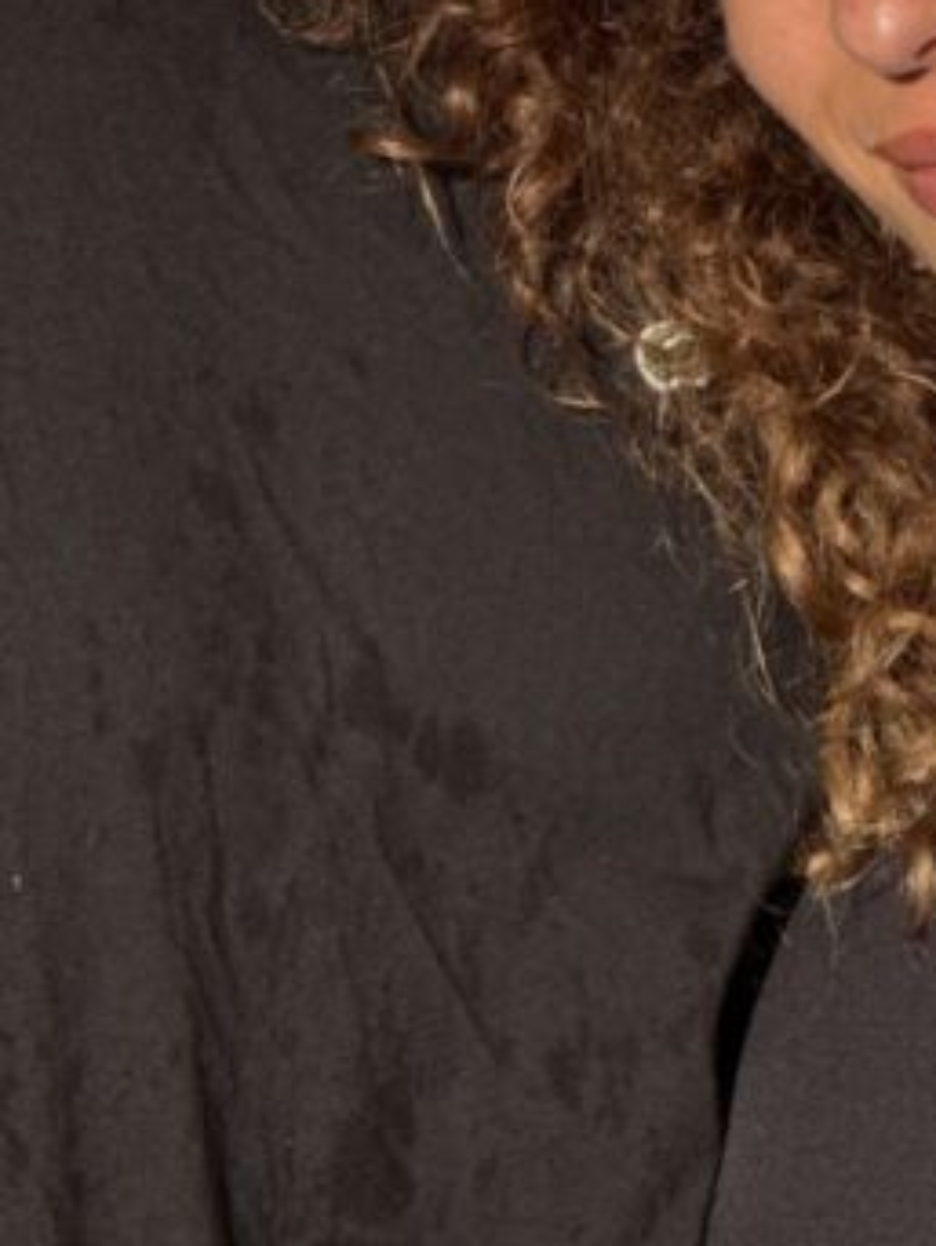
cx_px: 466
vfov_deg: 5.5
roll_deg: +5.1
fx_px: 12927
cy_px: 51
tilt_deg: -10.0
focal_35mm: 359
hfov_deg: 4.1
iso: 50
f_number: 2.8
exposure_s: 1/1342
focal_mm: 15.66
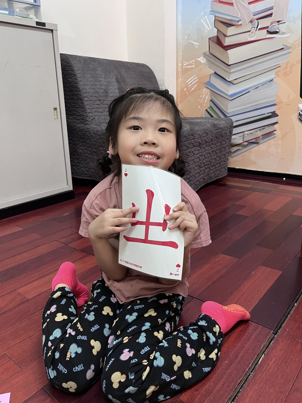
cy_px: 204
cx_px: 151
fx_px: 314
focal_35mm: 27
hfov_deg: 51.4
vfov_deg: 65.3
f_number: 1.6
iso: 160
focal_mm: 5.1
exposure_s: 1/60
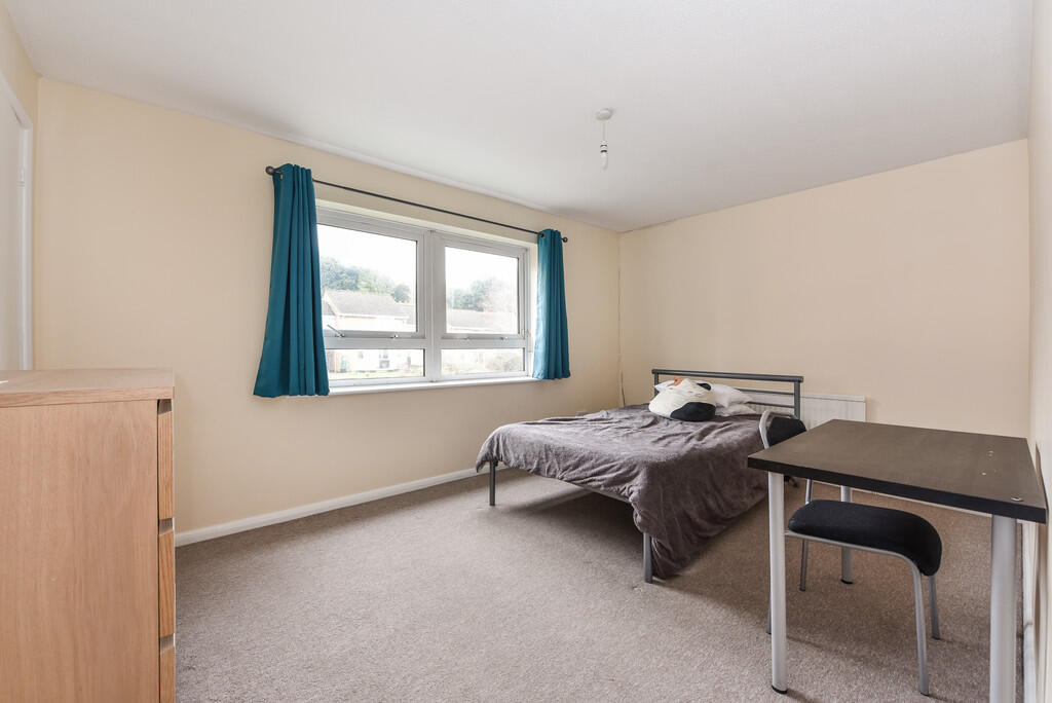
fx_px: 409
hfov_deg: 104.2
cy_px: 352
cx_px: 526
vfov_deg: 81.3
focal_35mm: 14
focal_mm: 14
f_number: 7.1
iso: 400
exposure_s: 1/10
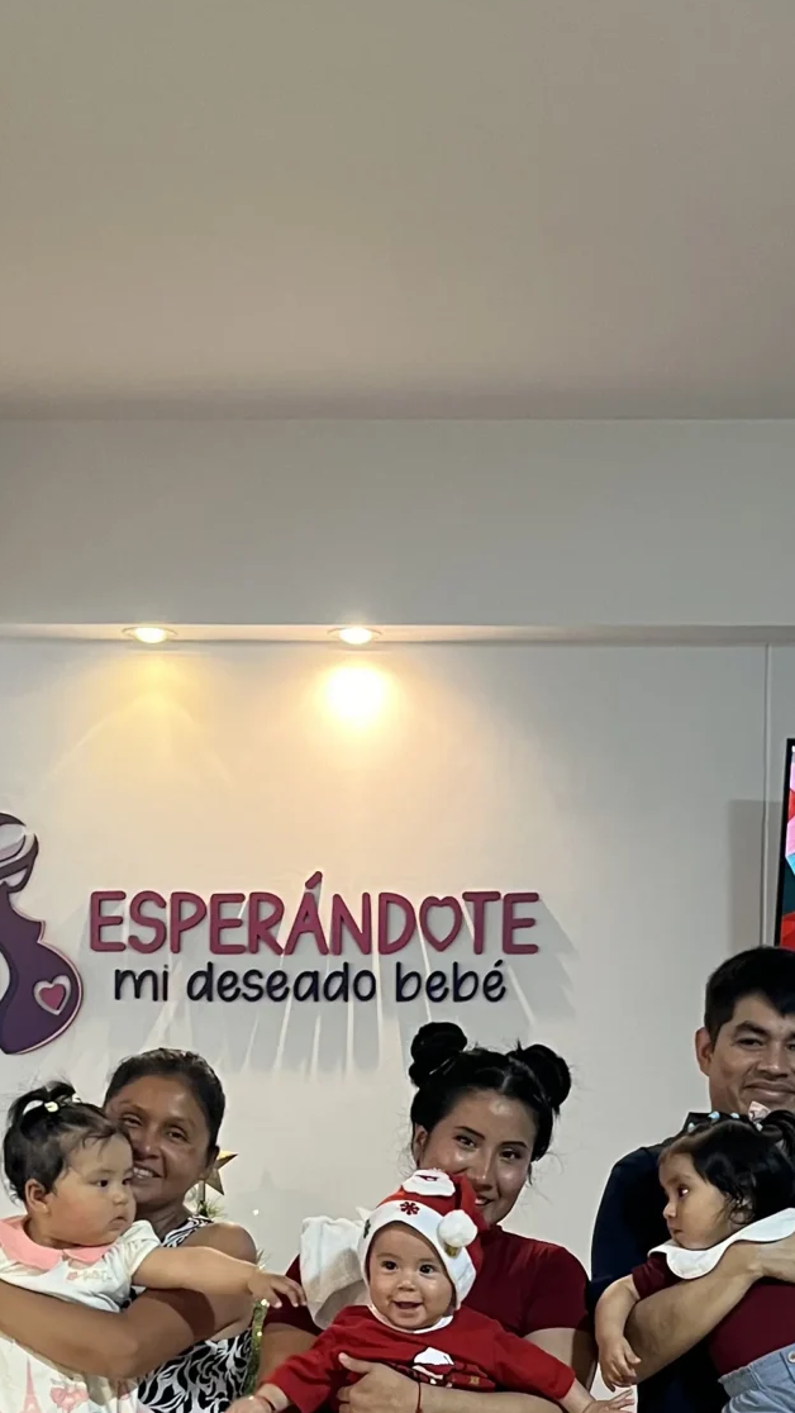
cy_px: 1299
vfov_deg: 30.8
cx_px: 457
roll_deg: -0.4
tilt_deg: -2.8
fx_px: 2435
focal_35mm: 65
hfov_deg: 18.5
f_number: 1.6
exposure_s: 1/60
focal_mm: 5.1
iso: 200
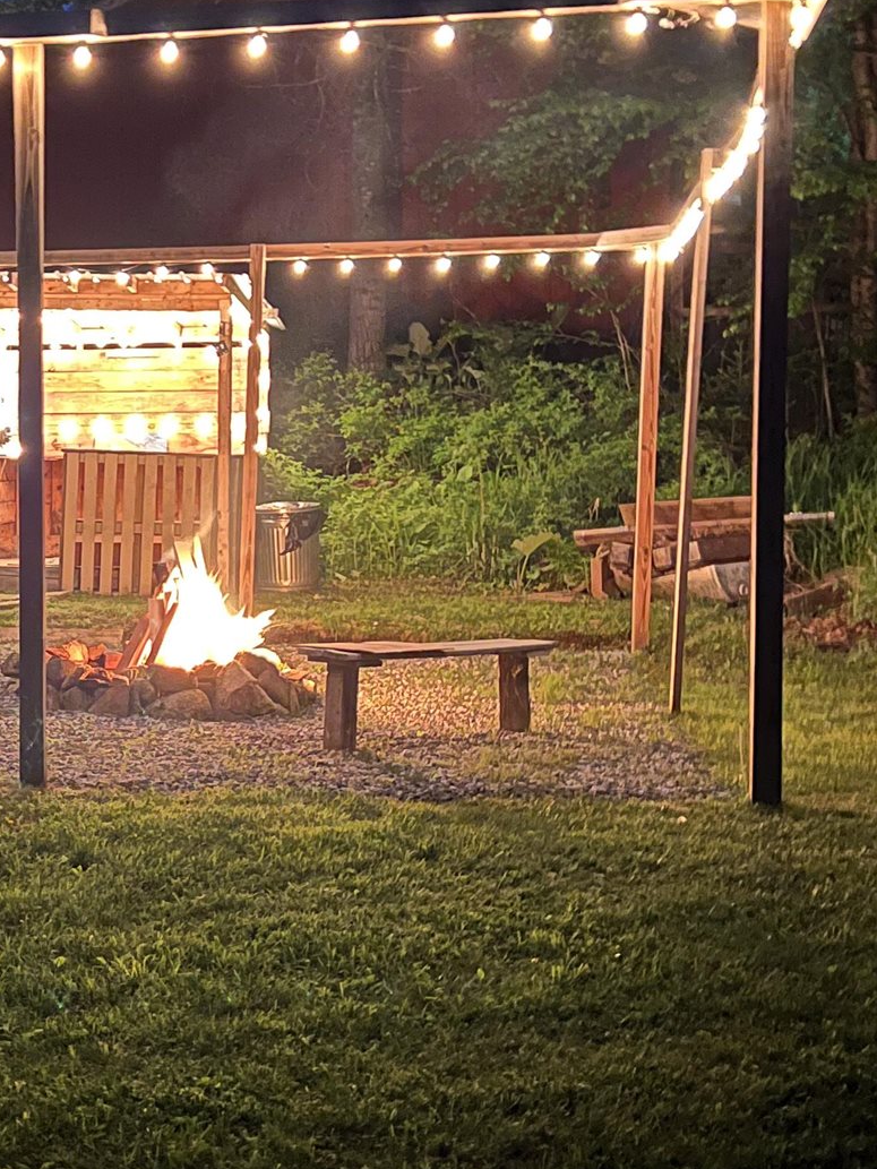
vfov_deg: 33.2
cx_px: 81
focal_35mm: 58
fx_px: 1959
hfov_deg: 24.5
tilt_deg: +0.1
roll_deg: -0.2
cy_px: 547
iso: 640
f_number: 1.5
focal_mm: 5.7
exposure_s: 1/5
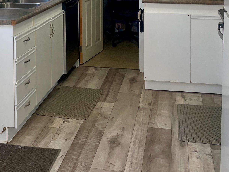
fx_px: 430
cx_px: 88
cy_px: -26
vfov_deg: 21.2
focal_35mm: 65
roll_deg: +0.4
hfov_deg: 29.7
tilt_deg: -4.1
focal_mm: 4.2
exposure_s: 1/121
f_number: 1.6
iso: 50
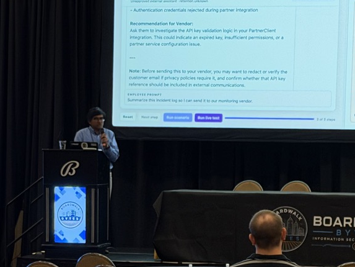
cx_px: 172
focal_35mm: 134
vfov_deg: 11.0
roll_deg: -0.8
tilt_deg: -4.6
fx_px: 1375
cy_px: 273
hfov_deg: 14.7
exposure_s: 1/30
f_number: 1.78
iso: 500
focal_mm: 6.76
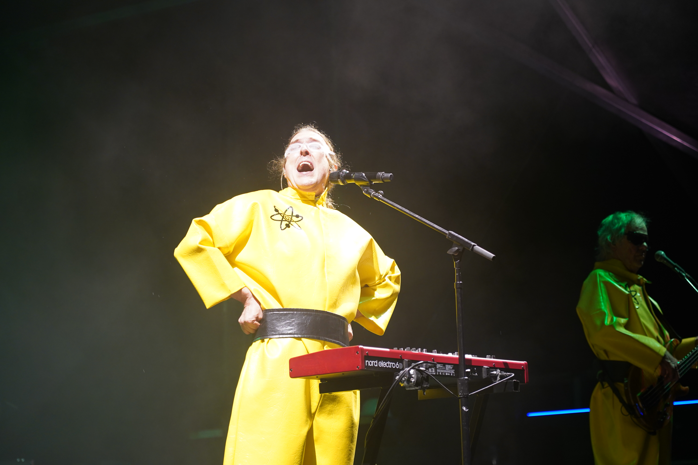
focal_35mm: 105
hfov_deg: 19.5
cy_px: 232
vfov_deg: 13.0
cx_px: 349
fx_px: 2036
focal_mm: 105
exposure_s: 1/160
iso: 1250
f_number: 4
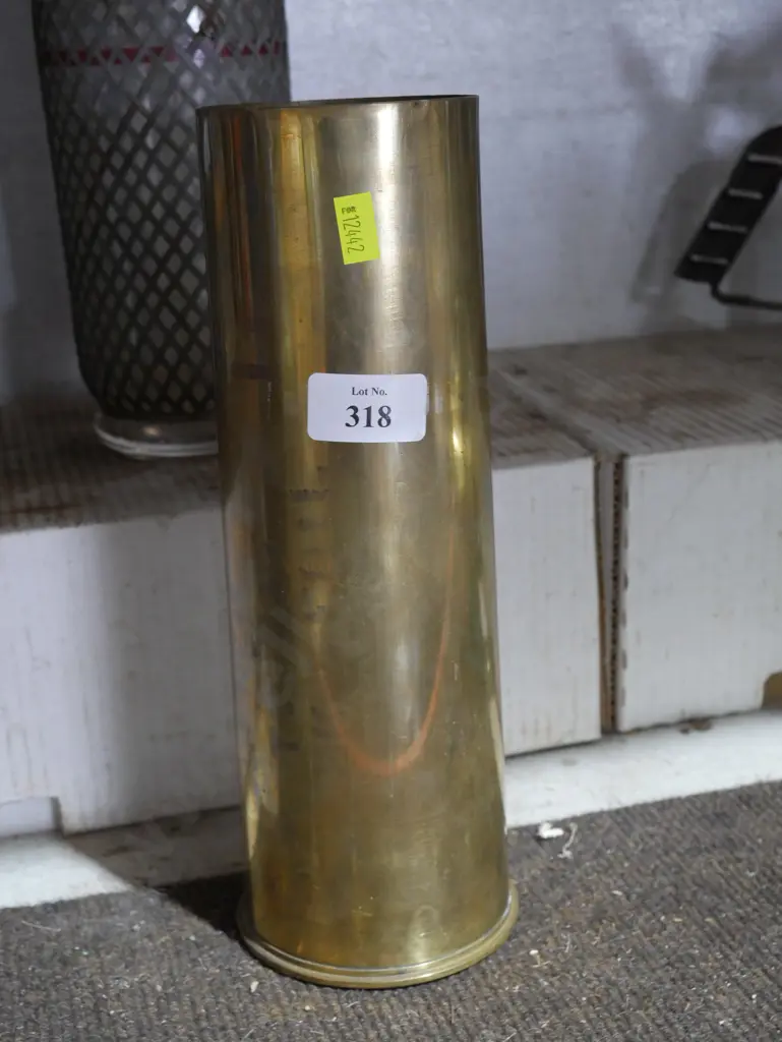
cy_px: 521
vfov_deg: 38.2
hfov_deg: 29.1
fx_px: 1505
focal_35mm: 50
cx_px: 391
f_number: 5.3
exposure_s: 1/60
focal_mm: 25
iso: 2000
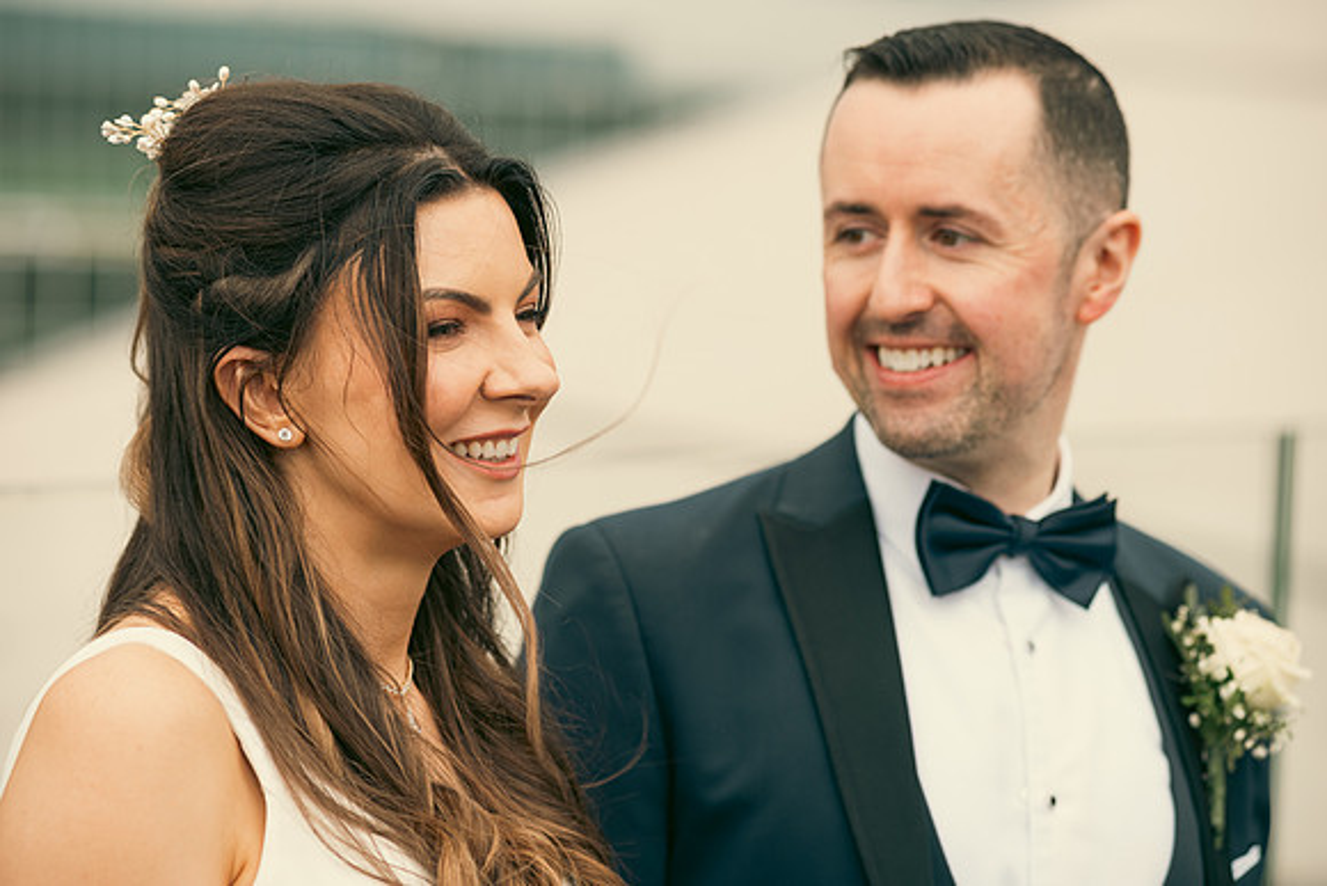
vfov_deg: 12.2
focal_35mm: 112
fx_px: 4129
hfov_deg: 18.3
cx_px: 664
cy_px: 443
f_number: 3.5
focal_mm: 112
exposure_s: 1/250
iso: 160
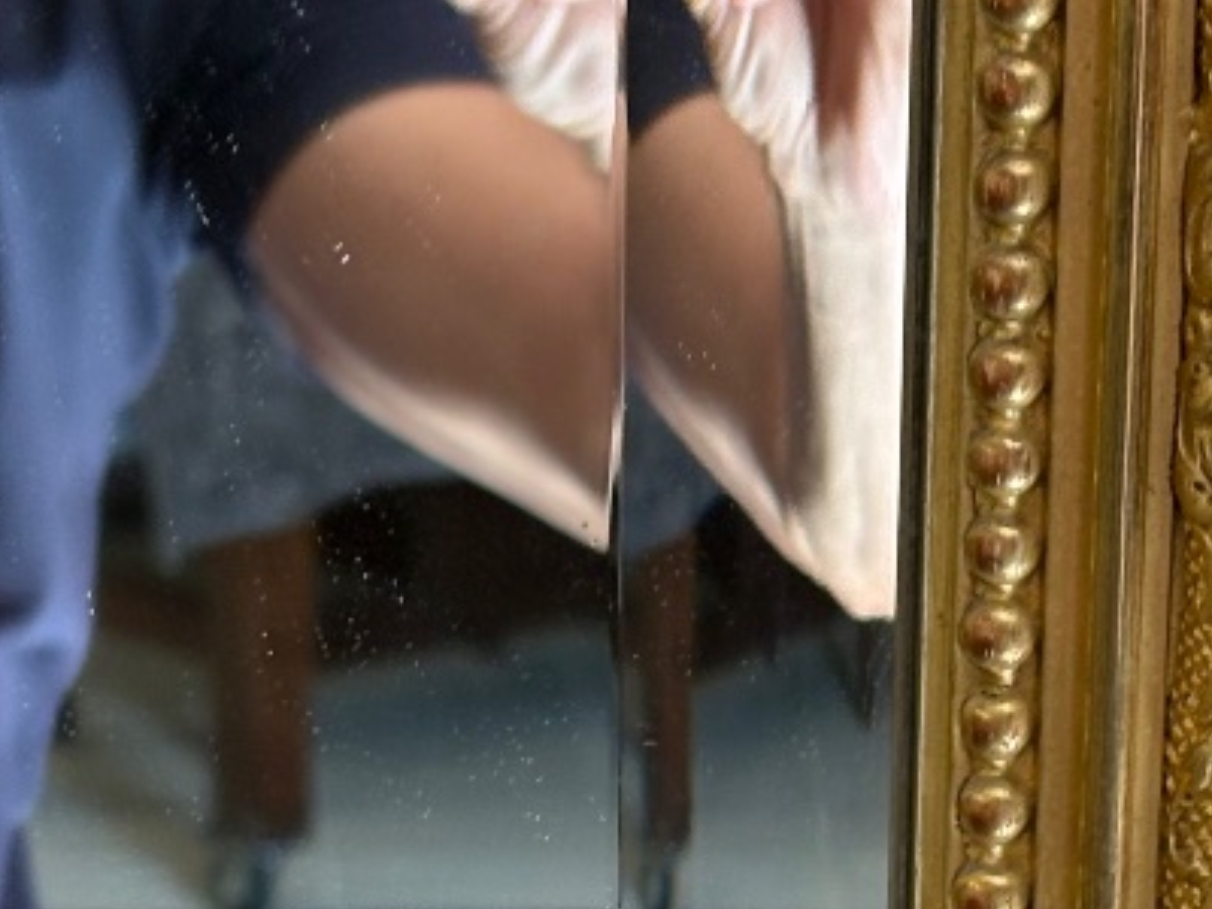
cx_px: 879
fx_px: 5462
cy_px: 1215
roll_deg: +0.4
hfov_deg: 12.6
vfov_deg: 9.3
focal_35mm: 156
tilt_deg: -15.2
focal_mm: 5.96
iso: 80
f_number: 1.6
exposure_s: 1/50
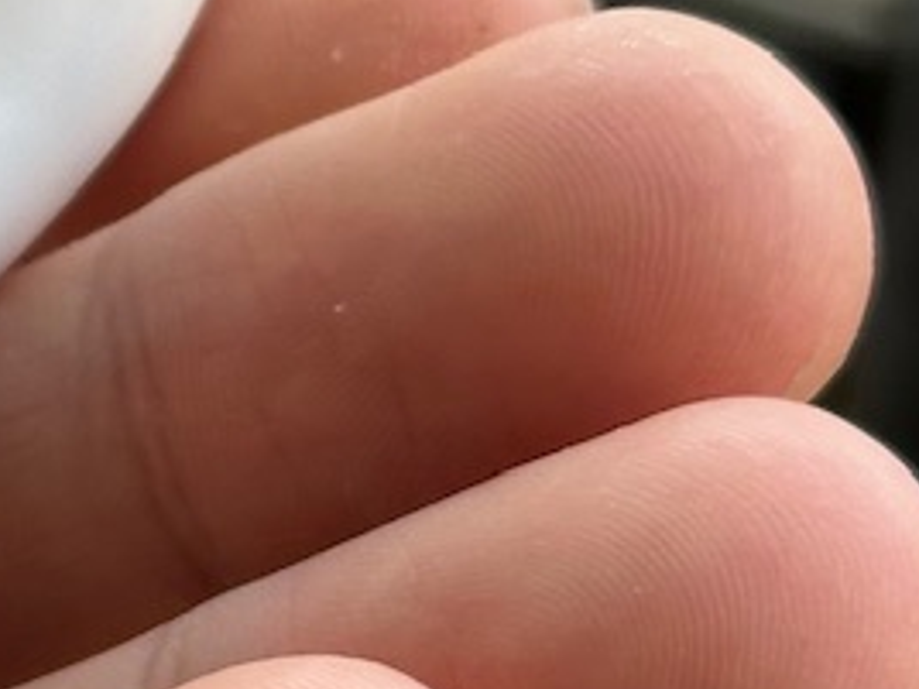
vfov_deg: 6.5
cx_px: -1200
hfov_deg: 8.0
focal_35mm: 229
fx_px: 6080
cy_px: 459
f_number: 1.78
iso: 64
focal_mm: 6.86
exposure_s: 1/336
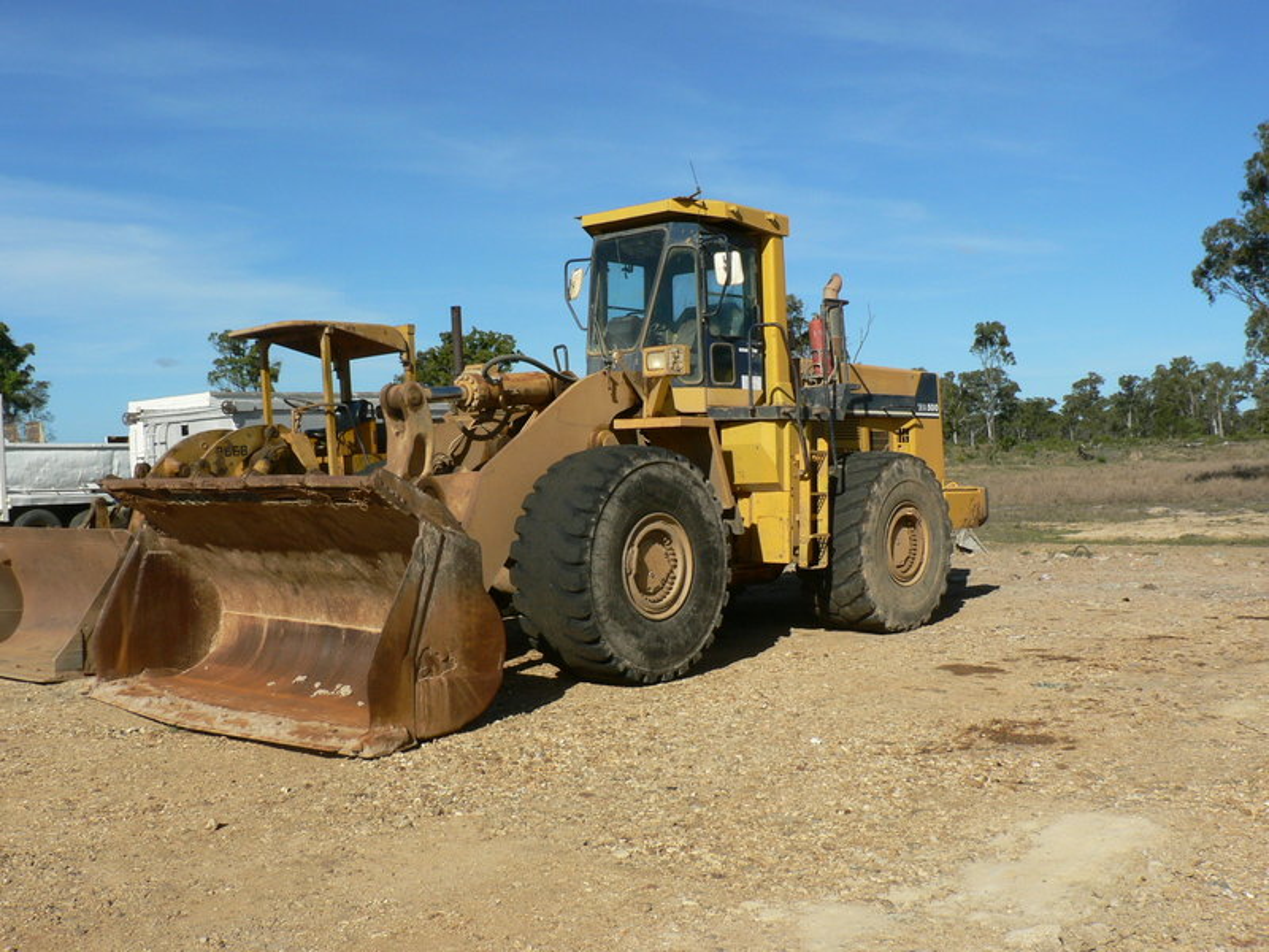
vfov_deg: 39.7
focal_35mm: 36
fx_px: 1320
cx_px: 634
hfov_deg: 51.4
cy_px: 476
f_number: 5.6
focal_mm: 6
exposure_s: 1/500
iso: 80
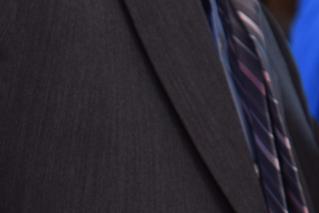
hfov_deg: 7.9
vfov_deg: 5.4
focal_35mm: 253
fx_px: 2242
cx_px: 579
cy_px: -127
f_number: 4.5
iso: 400
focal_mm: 34
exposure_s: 1/60
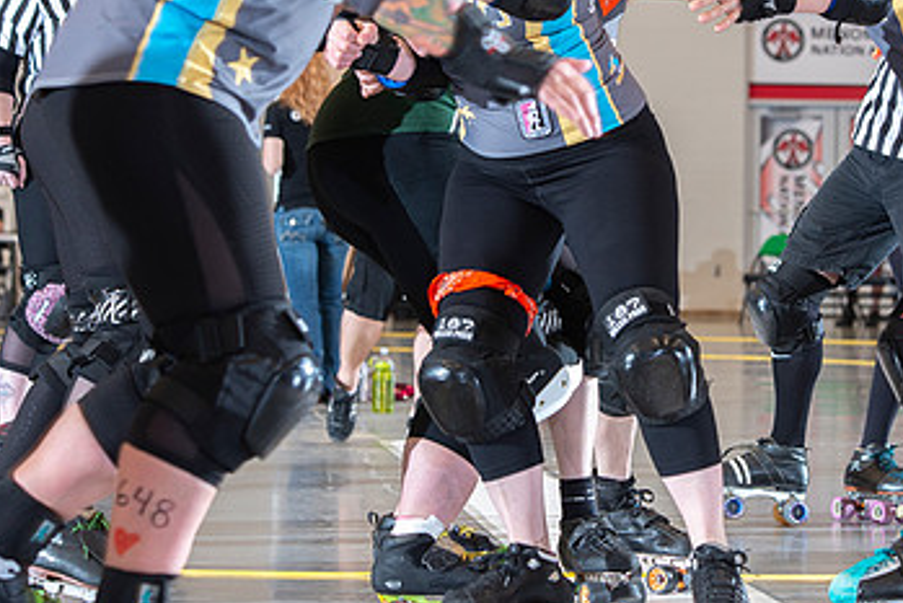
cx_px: 593
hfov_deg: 12.4
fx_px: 4165
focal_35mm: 166
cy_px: 144
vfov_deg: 8.3
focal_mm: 100
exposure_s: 1/160
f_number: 5.6
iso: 640
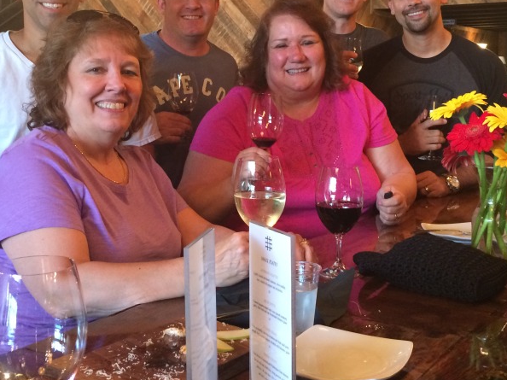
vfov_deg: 29.0
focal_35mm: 50
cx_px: 258
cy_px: 140
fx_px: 732
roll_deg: +1.0
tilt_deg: -5.8
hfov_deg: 38.2
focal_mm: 4.15
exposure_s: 1/24
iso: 250
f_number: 2.2
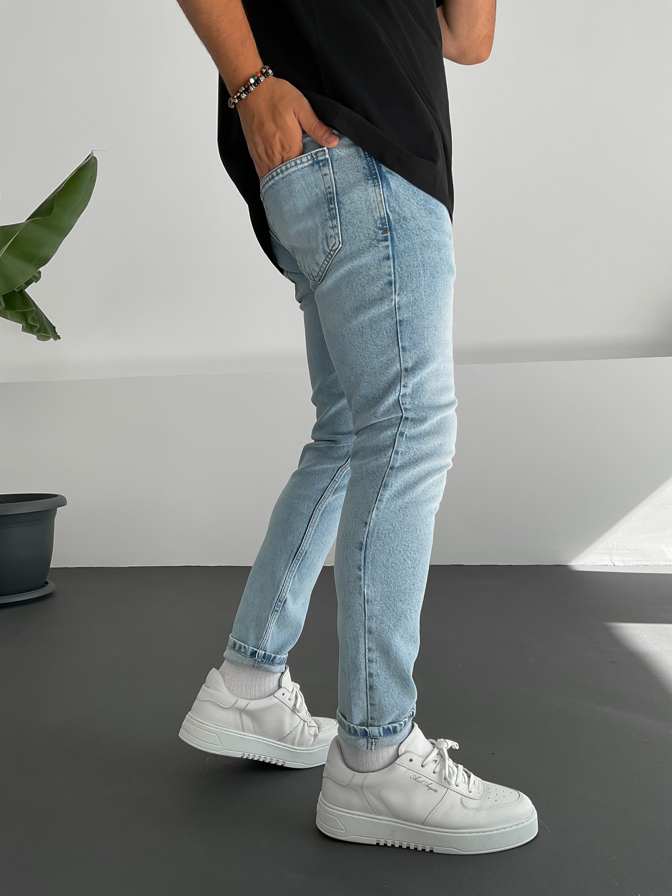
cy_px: 448
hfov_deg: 48.2
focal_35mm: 29
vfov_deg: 61.7
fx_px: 751
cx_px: 336
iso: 16
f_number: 1.8
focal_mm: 3
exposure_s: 1/310
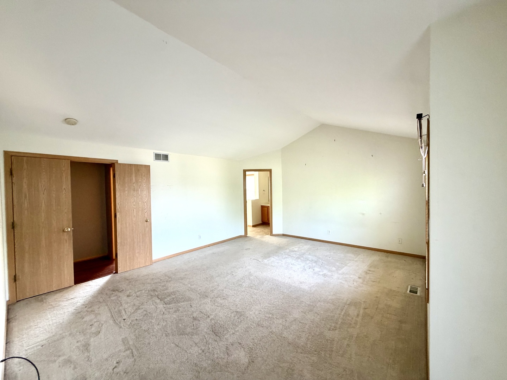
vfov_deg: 85.7
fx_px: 205
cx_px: 254
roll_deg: +0.9
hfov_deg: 102.1
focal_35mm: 14
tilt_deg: -1.0
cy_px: 190
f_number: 2.2
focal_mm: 2.22
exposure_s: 1/121
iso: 320
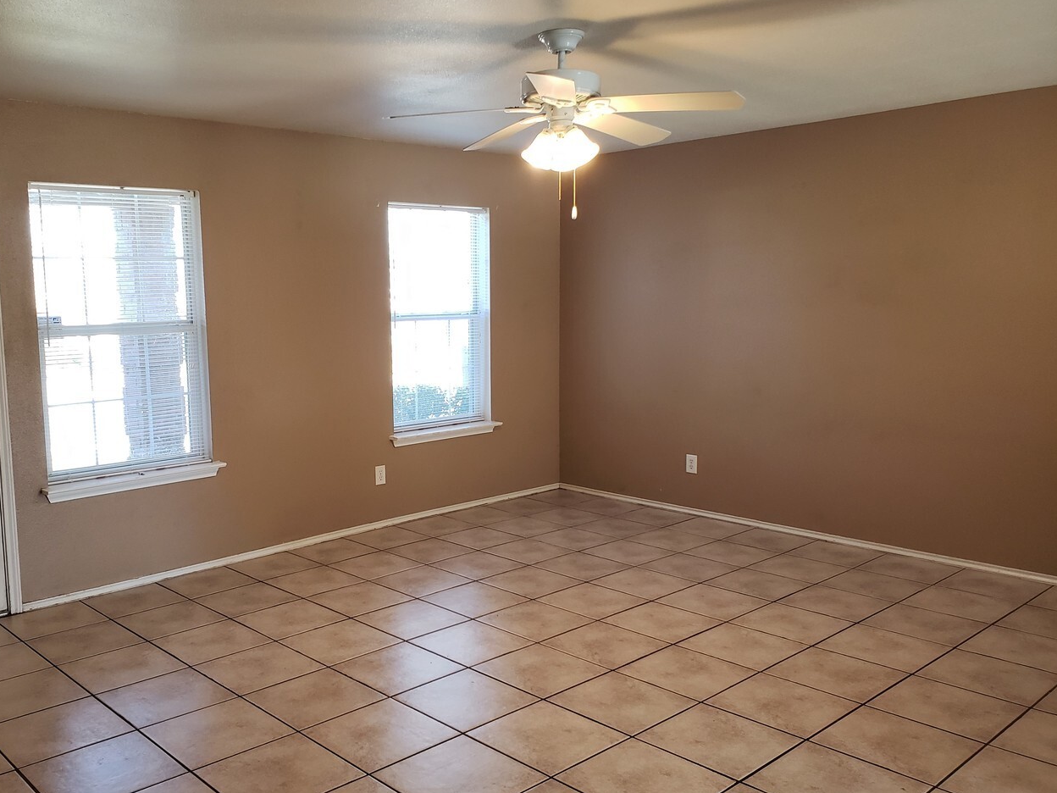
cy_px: 400
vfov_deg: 46.8
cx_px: 455
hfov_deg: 59.7
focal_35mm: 30
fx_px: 916
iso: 200
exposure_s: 1/60
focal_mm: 4.3
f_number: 2.4
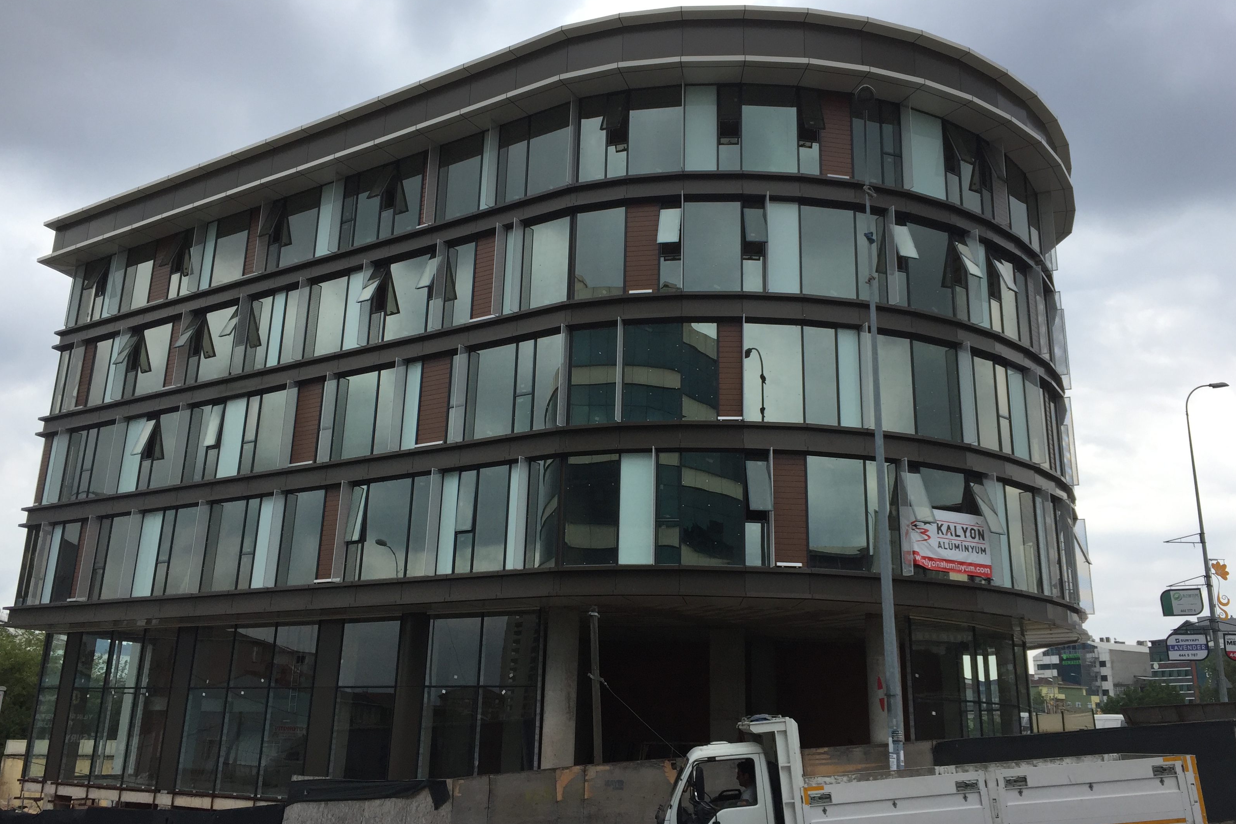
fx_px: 1064
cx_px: 616
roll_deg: -1.9
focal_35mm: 31
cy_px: 403
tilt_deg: +16.8
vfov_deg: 42.3
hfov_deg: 60.3
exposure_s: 1/1099
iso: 32
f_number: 2.2
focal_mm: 4.15
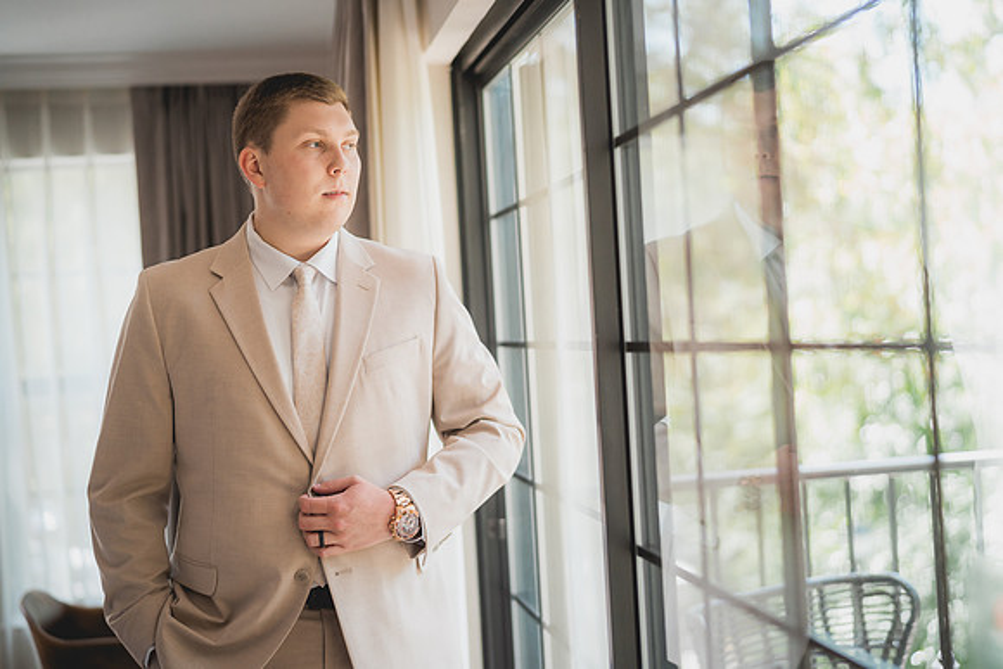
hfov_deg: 39.6
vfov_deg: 27.0
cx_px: 502
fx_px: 1393
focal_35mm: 50
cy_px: 334
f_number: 1.4
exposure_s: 1/800
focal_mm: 50
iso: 800
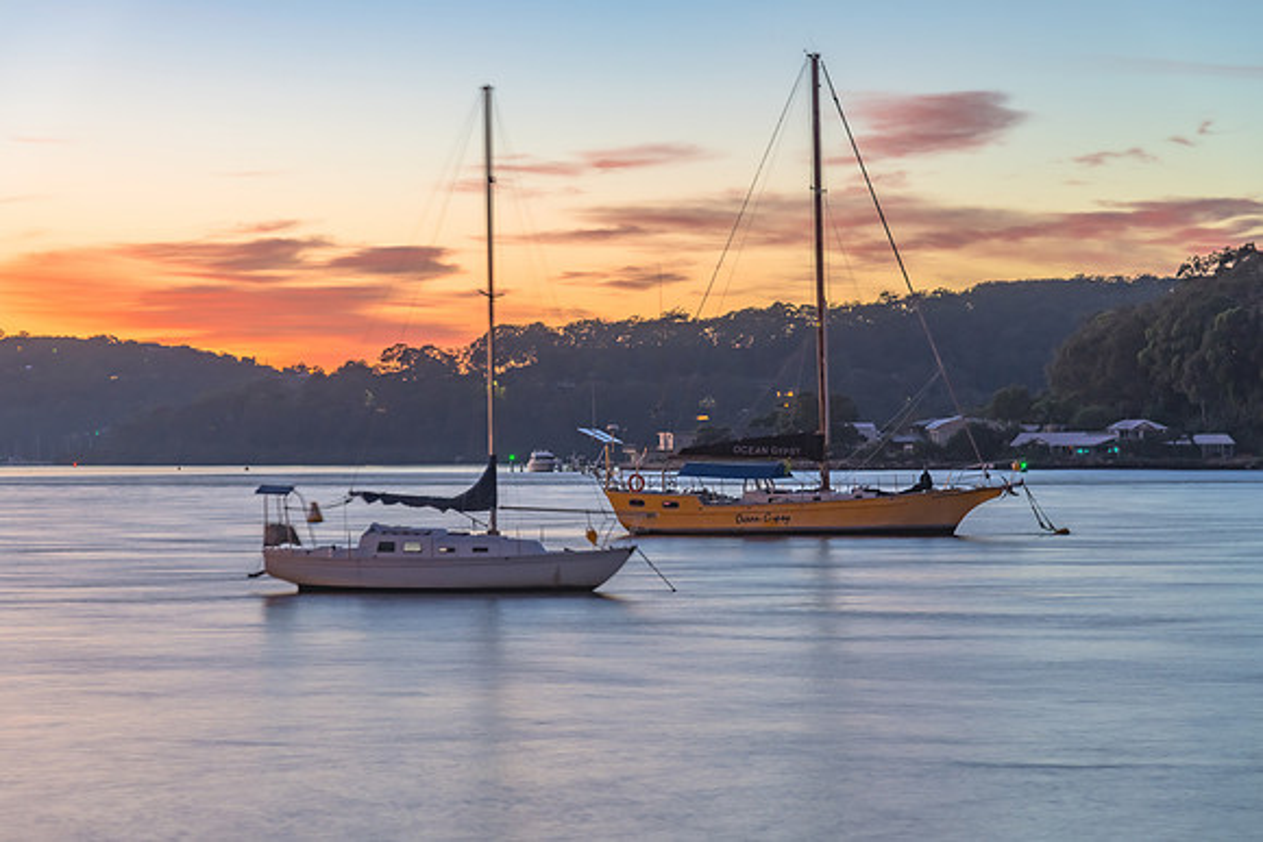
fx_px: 3576
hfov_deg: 20.0
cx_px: 632
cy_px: 421
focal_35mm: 102
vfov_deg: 13.4
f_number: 6.3
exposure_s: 2.5
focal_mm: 98
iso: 400
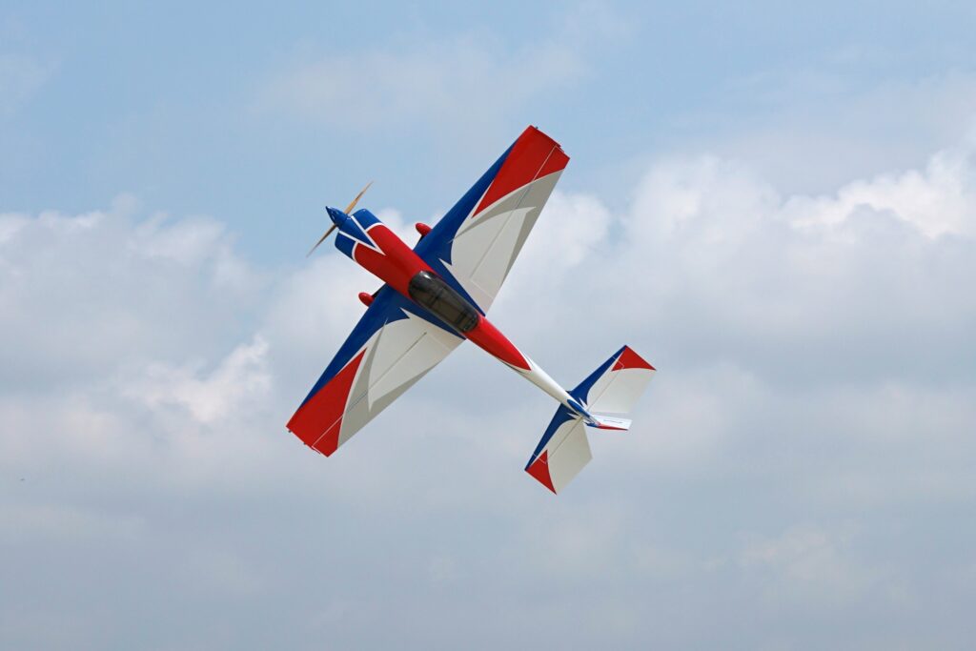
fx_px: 949
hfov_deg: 54.4
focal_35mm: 35
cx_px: 488
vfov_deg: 37.9
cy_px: 326
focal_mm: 35
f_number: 6.3
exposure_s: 1/2500
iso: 100
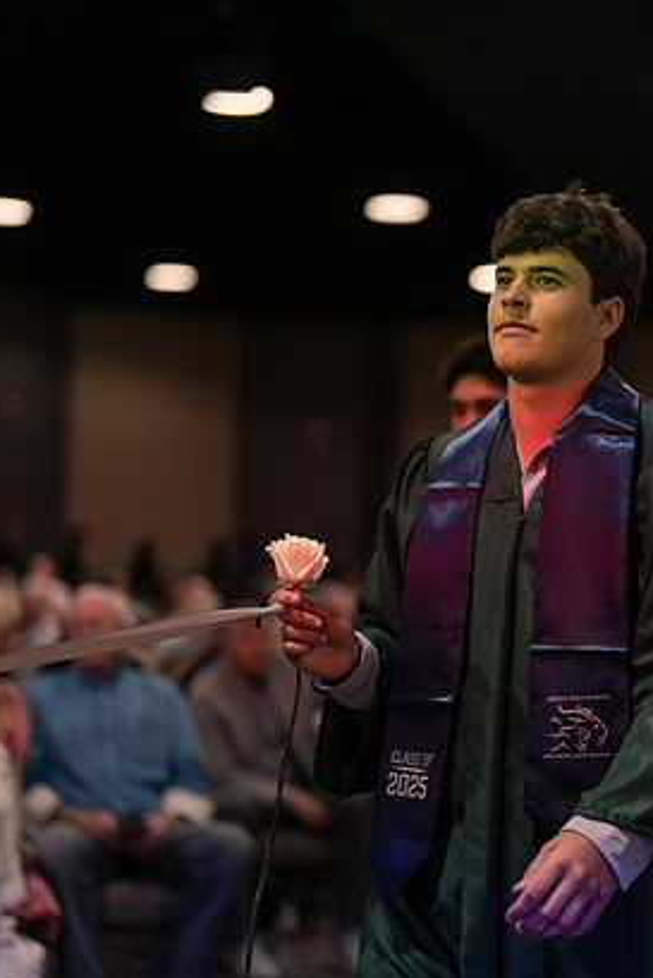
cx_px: 567
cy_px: 493
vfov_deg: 26.3
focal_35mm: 77
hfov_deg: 17.5
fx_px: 2093
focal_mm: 50
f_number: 1.2
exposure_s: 1/500
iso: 1250
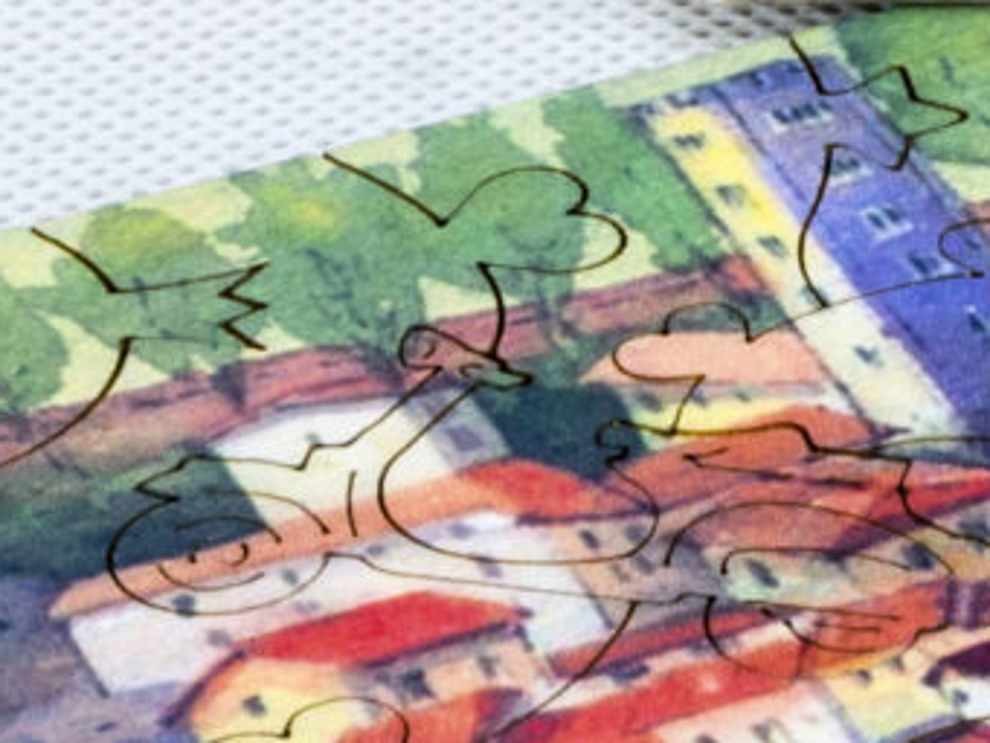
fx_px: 8972
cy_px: -97
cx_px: 1309
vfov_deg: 4.7
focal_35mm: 314
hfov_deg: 6.3
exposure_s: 2.5
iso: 100
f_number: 20
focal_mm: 29
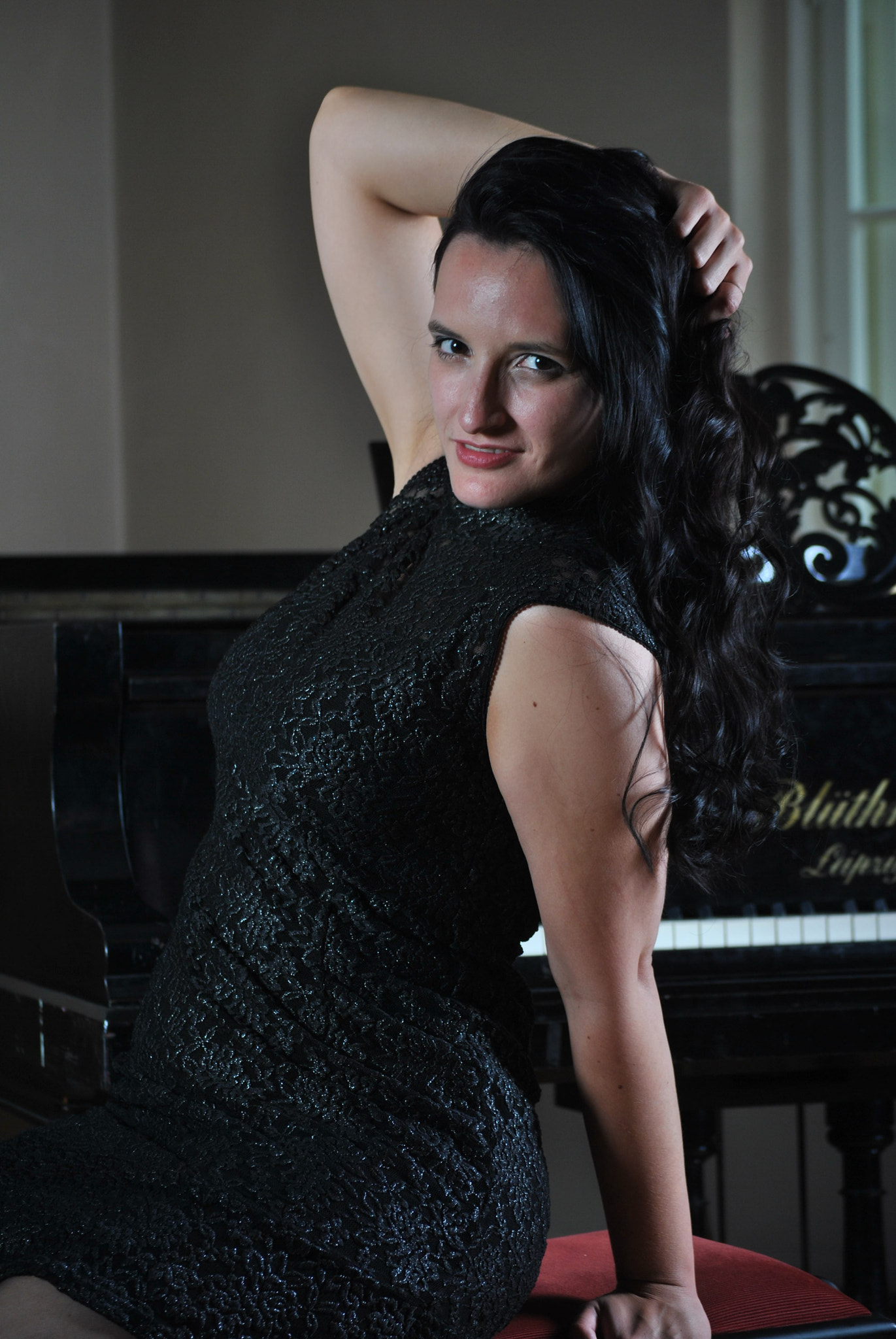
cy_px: 670
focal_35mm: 99
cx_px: 448
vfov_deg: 20.6
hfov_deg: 13.9
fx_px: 3685
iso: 100
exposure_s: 1/160
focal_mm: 66
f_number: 4.2
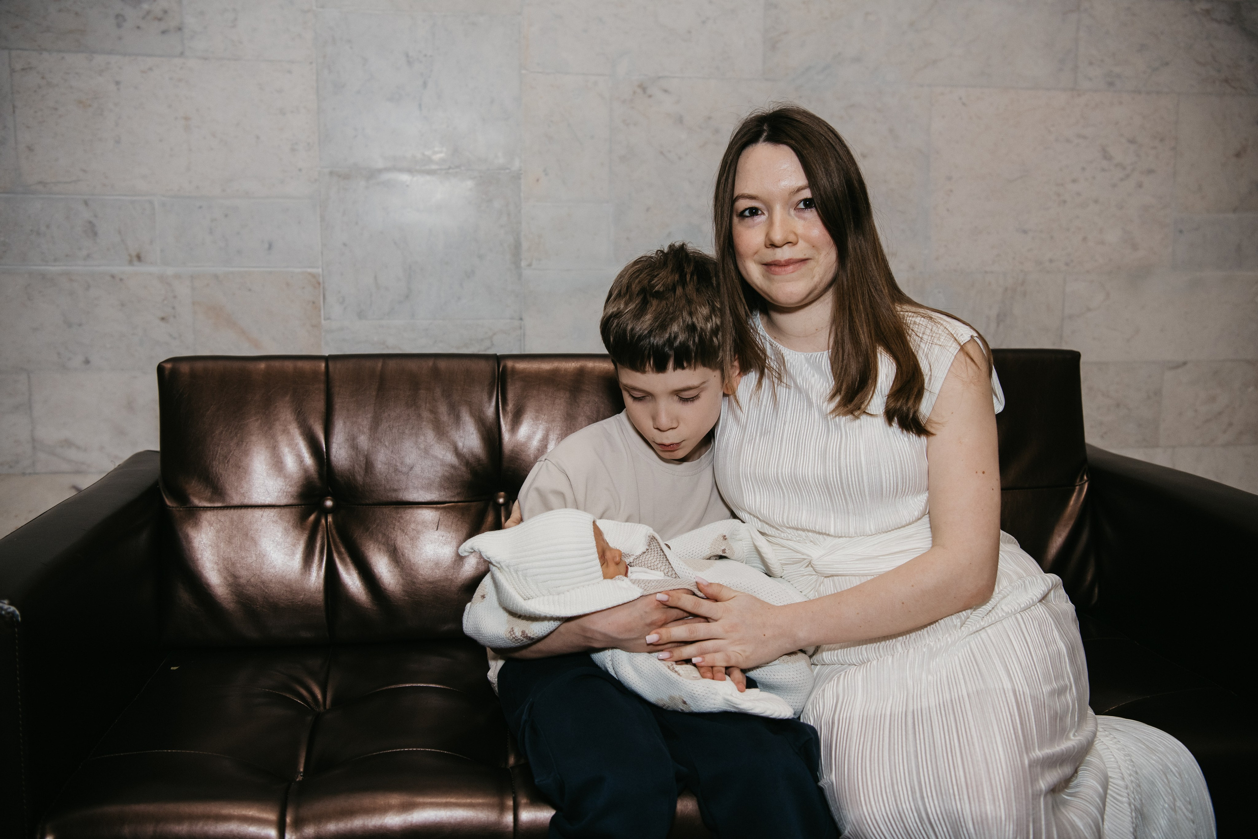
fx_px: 1118
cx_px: 629
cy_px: 420
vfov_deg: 41.1
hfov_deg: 58.7
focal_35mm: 32
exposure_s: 1/160
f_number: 4
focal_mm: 32
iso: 320
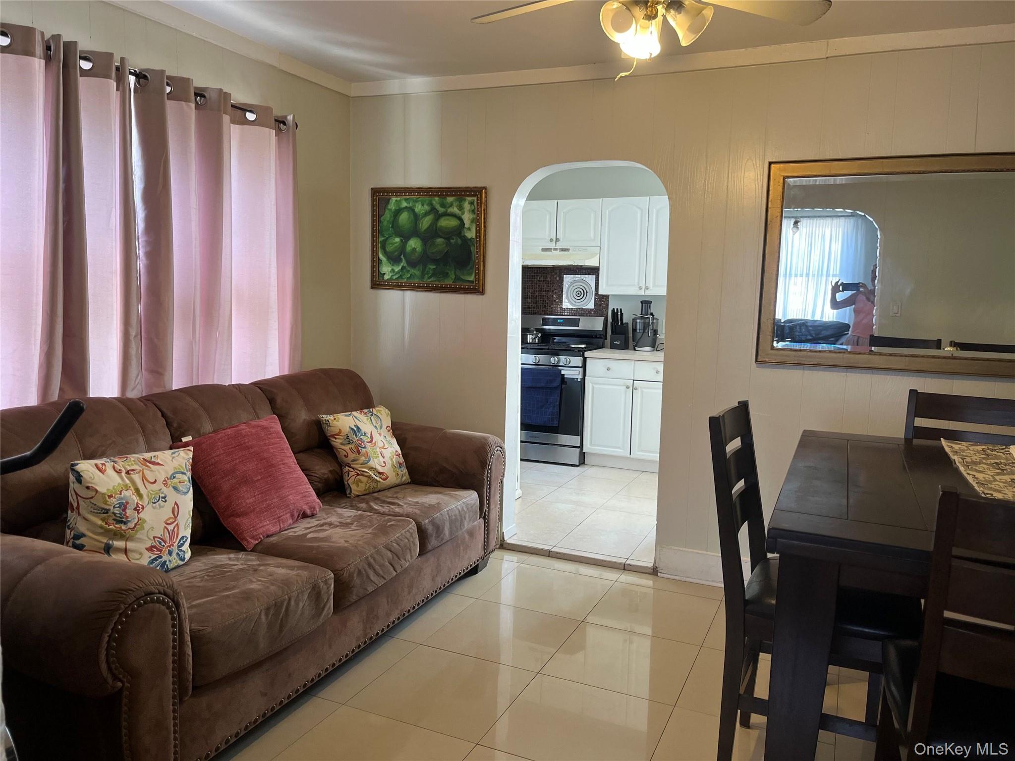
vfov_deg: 53.1
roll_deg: -1.6
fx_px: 762
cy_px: 380
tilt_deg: -7.2
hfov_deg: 67.3
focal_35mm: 26
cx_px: 508
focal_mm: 5.1
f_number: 1.6
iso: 125
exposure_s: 1/60
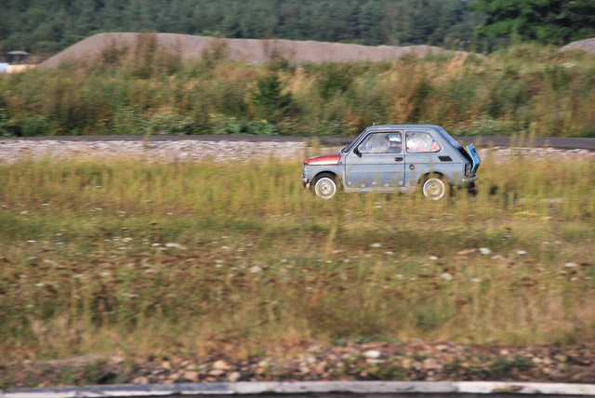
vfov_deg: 4.6
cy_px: 199
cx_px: 298
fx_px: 4963
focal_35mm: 300
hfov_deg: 6.9
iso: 200
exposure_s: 1/200
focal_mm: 200
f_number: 10
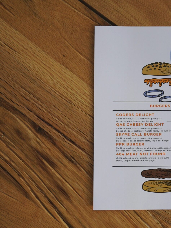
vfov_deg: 35.1
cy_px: 113
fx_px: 360
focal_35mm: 55
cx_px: 159
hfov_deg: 25.7
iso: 250
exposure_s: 1/160
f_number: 4.5
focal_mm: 25
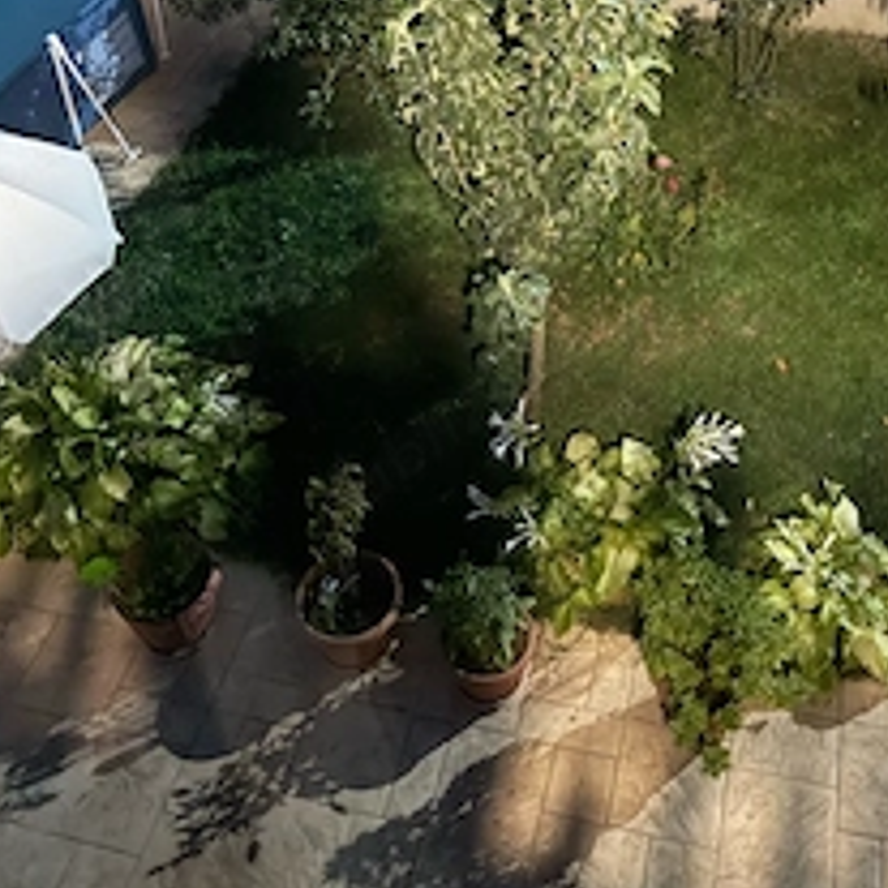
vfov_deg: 38.9
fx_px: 1190
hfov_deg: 40.7
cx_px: 541
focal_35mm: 41
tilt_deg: -38.3
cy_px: 142
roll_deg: +2.1
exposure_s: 1/15
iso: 1600
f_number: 1.78
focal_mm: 6.76
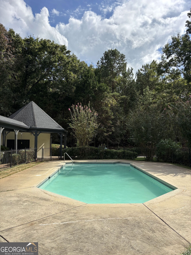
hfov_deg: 53.1
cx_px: 96
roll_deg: -1.1
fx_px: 191
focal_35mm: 26
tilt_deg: +3.1
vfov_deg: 67.3
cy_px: 128
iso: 50
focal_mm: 5.96
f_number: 1.6
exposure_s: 1/4255
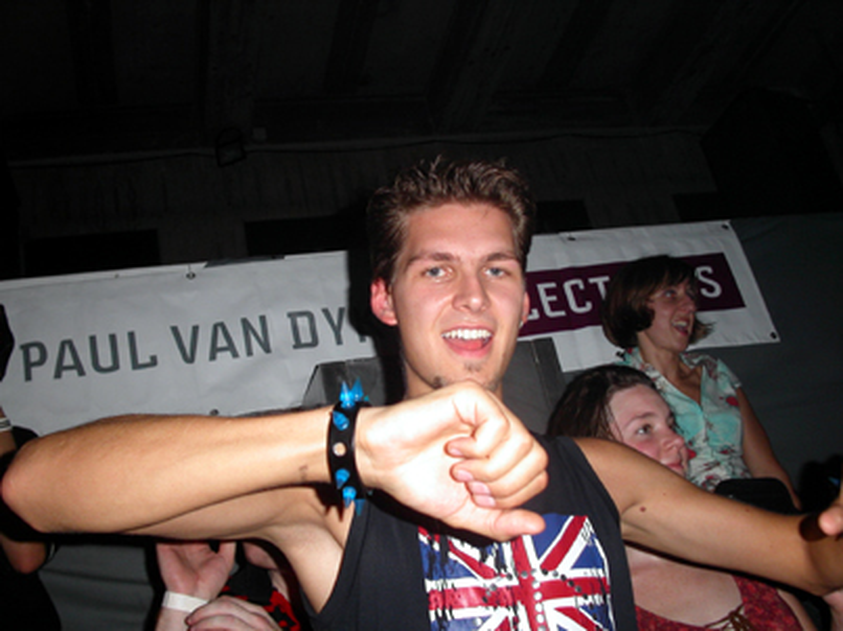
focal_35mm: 38
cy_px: 316
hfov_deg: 49.0
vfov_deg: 37.7
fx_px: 925
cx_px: 422
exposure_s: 1/30
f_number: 2.8
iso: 100
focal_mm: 7.8
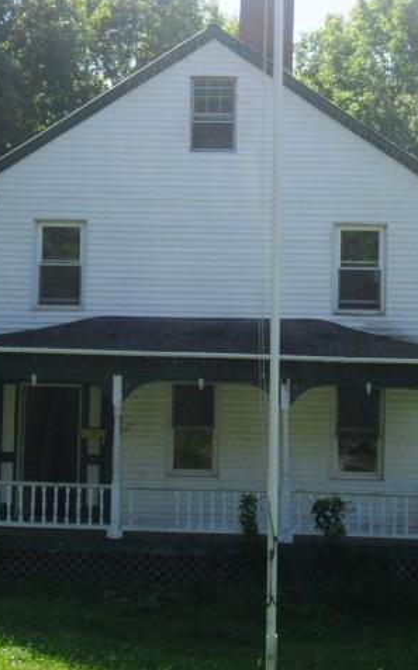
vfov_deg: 26.8
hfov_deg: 16.9
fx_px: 1405
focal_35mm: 77
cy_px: 334
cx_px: 251
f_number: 4.8
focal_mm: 9.8
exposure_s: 1/400
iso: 100
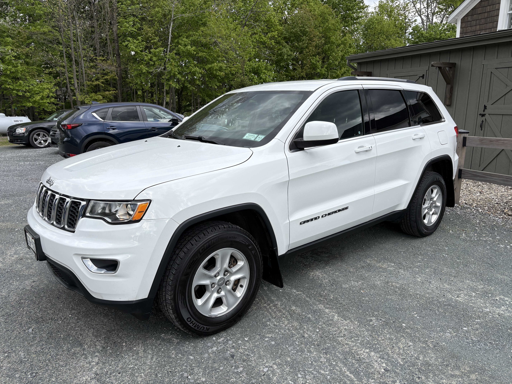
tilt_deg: -13.4
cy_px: 192
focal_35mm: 26
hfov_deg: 67.3
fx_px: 385
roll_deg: +1.0
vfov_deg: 53.1
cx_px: 256
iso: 50
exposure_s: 1/1196
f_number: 1.6
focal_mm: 5.96
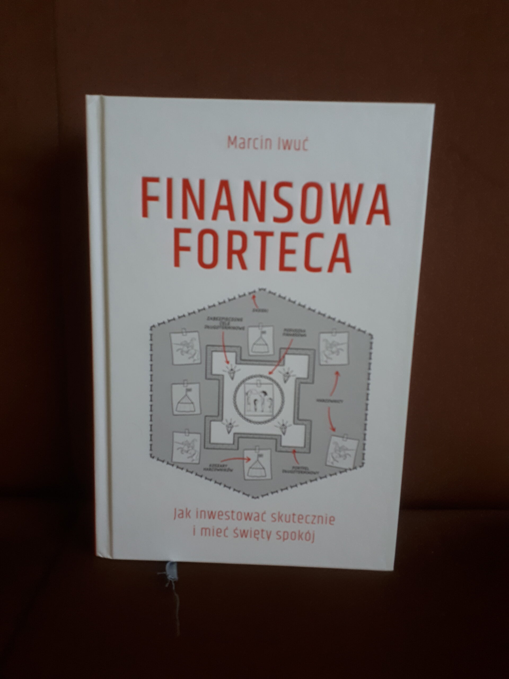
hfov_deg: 51.4
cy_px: 340
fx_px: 529
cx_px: 254
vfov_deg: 65.3
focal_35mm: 27
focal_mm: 3.6
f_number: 1.9
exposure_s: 1/30
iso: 125
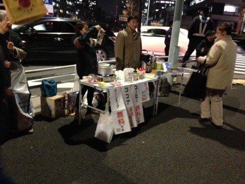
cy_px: 92
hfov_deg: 55.3
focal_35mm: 33
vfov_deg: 43.0
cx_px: 122
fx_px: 234
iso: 800
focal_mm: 4.13
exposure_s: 1/15
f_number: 2.4
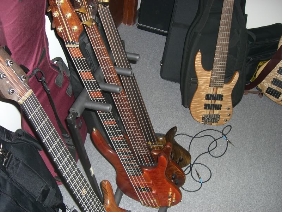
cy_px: 106
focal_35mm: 38
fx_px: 310
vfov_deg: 37.7
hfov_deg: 49.0
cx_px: 141
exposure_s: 1/60
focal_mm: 6.2
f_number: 2.7
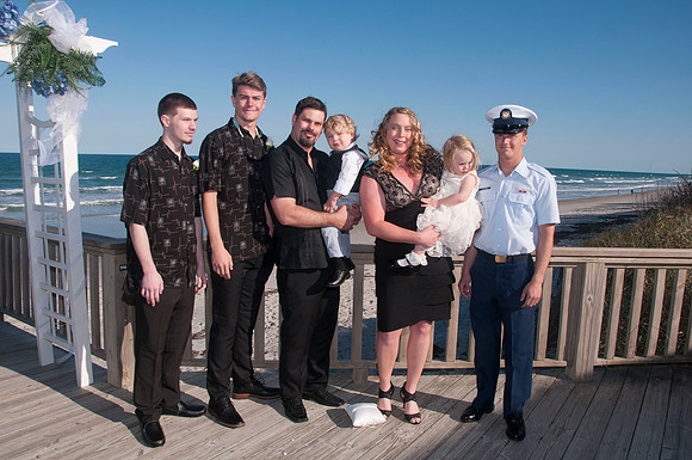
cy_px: 230
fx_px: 518
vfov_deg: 47.8
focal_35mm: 27
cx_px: 346
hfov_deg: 67.5
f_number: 11
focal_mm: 18
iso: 100
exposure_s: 1/250
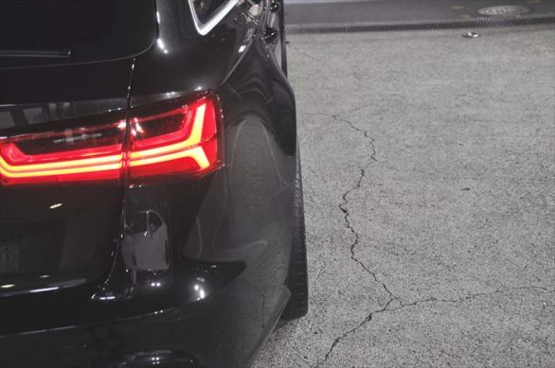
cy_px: 184
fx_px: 785
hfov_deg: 38.9
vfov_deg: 26.4
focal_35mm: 51
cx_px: 278
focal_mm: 34
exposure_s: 1/30
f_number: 5.6
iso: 320
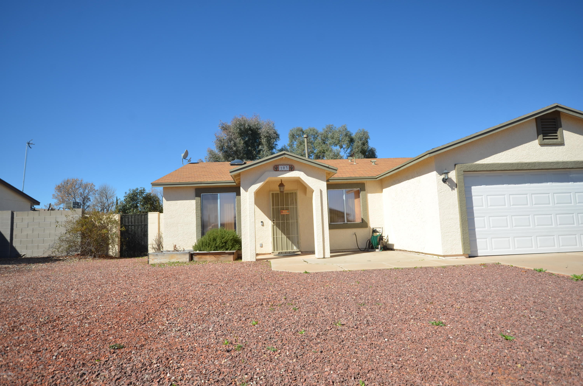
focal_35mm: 20
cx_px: 292
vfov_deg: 63.0
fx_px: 315
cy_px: 193
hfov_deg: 85.5
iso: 100
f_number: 9
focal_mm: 13
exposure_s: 1/320
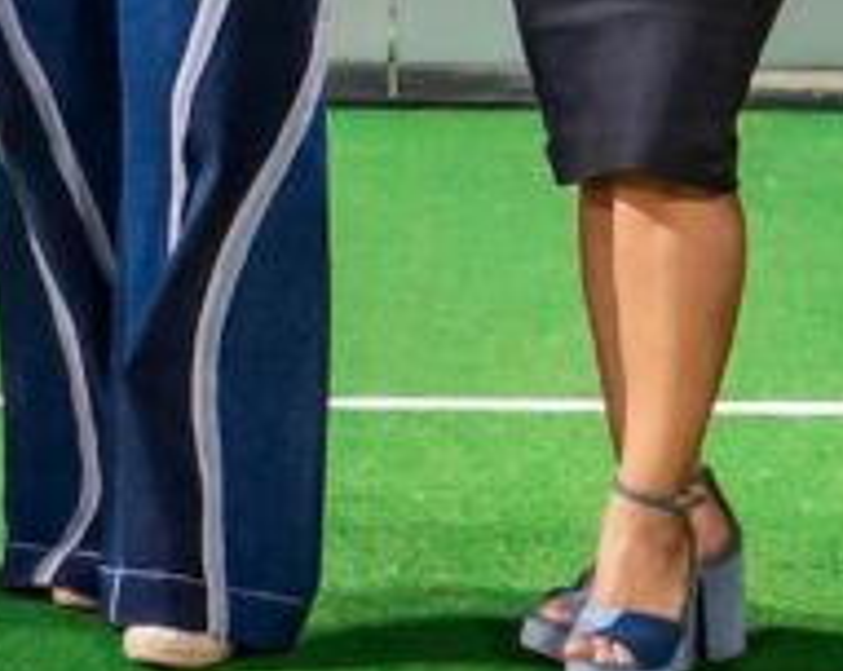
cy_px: -384
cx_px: -1386
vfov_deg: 6.6
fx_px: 5702
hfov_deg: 7.7
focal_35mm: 229
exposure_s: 1/60
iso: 1000
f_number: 4
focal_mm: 21
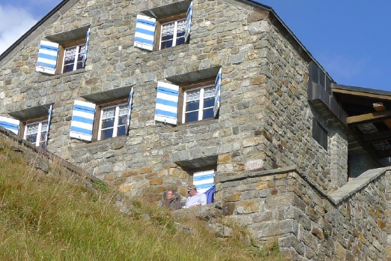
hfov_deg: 23.7
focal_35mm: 85
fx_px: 923
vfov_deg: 16.0
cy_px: 171
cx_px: 295
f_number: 4
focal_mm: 7.9
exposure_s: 1/640
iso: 80
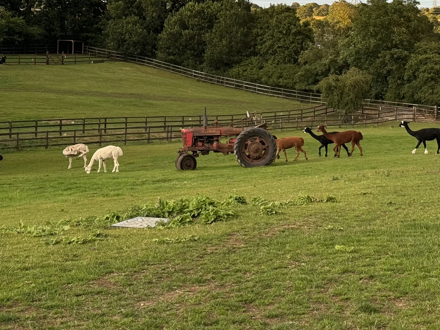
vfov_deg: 15.9
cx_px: 376
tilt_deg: -0.4
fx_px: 1169
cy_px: 34
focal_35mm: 92
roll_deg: -1.6
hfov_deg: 21.0
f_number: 1.78
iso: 50
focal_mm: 6.76
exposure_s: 1/121
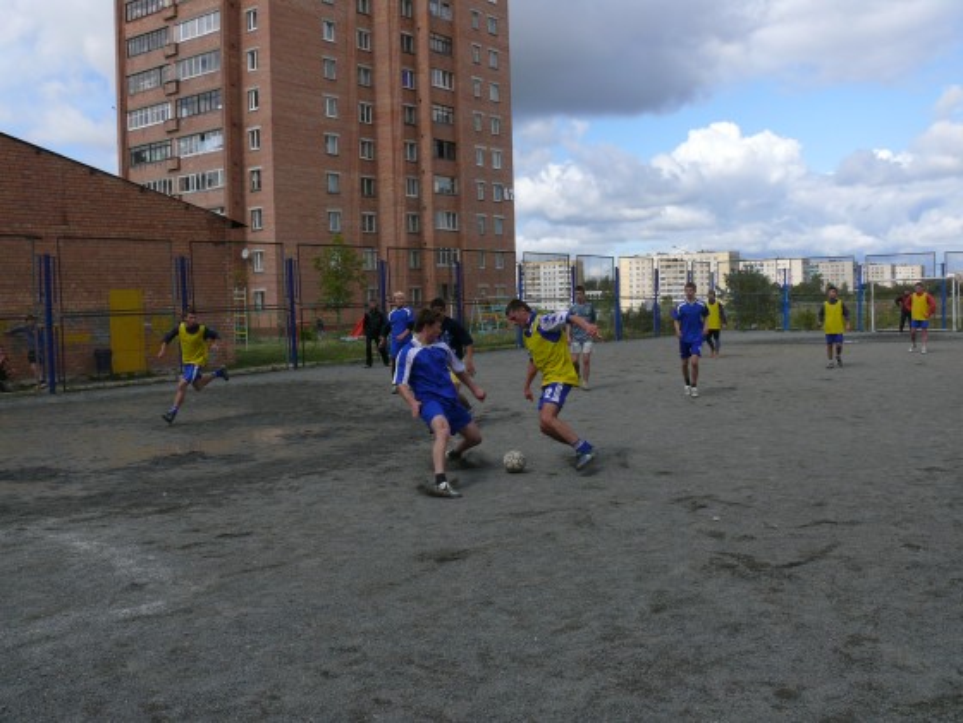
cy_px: 362
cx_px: 482
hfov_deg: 52.6
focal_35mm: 35
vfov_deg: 40.7
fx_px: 974
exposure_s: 1/500
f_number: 6.3
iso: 100
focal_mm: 7.4
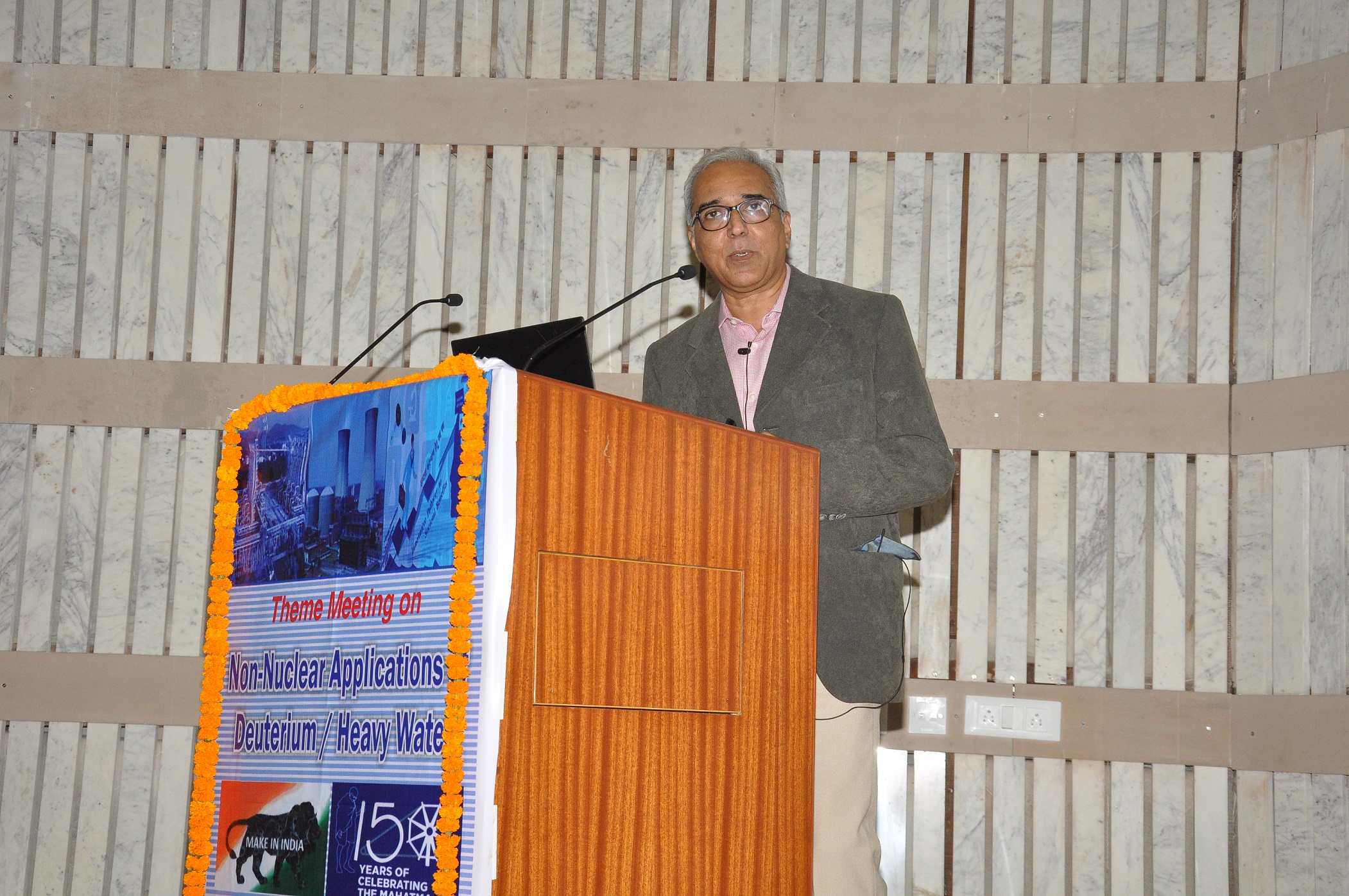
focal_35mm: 63
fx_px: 2358
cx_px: 674
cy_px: 448
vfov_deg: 21.5
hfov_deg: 31.9
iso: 1250
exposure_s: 1/125
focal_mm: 42
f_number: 7.1
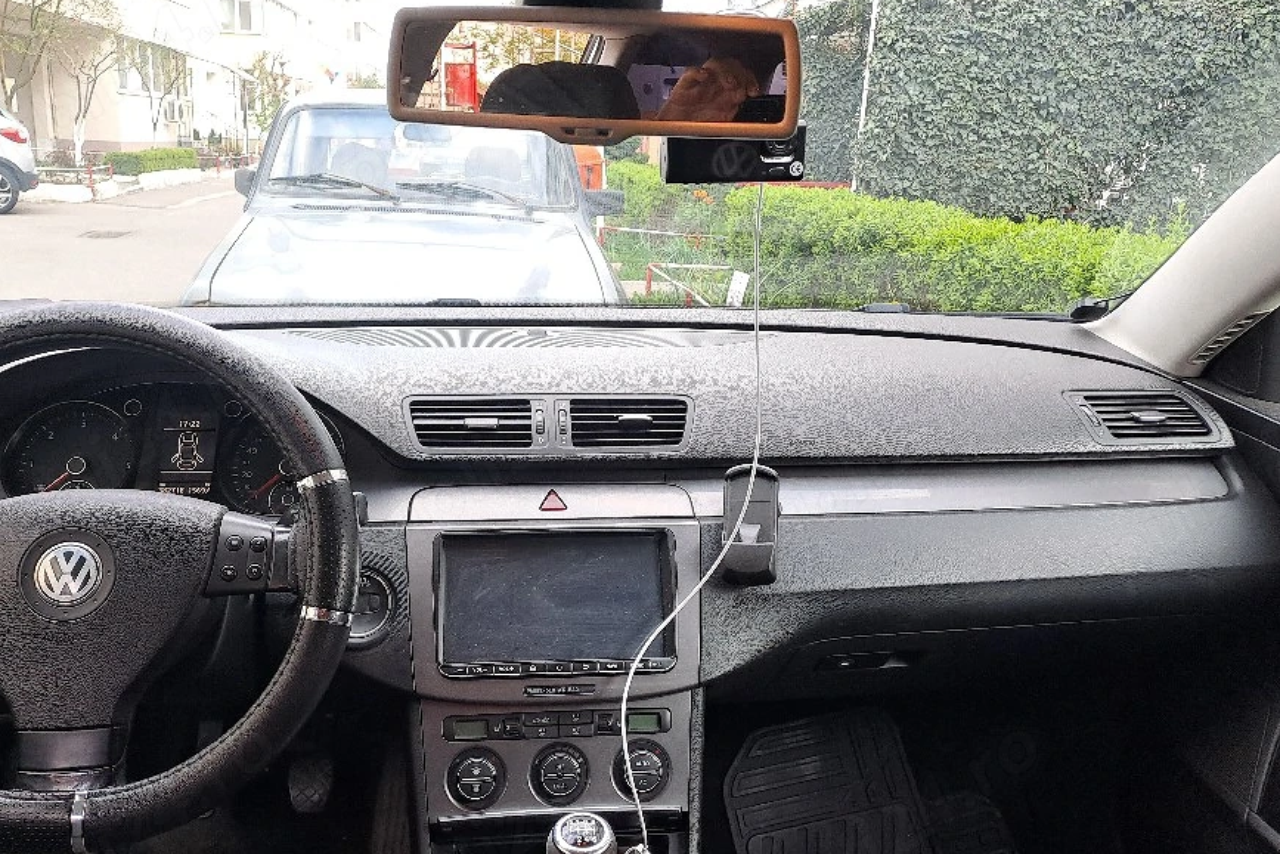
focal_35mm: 30
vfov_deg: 43.5
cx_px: 595
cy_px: 474
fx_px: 1067
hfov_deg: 61.9
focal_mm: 4.65
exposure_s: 1/50
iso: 40
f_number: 1.8
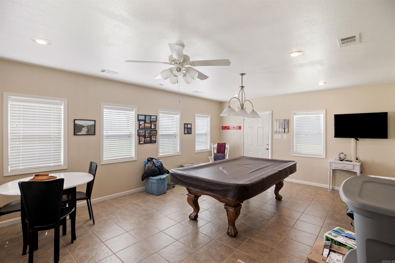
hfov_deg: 96.7
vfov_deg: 73.7
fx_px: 176
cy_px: 132
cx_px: 198
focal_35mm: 16
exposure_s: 1/60
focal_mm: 16
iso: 1250
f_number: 5.6
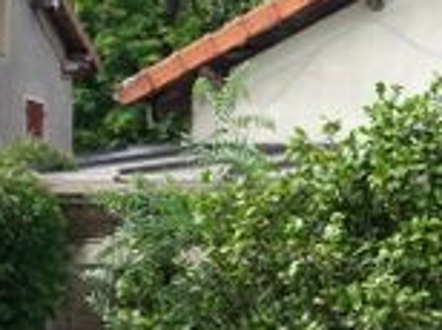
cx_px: 798
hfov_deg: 11.7
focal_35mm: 156
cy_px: 313
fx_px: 1989
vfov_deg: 9.4
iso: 80
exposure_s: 1/100
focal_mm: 6.8
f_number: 4
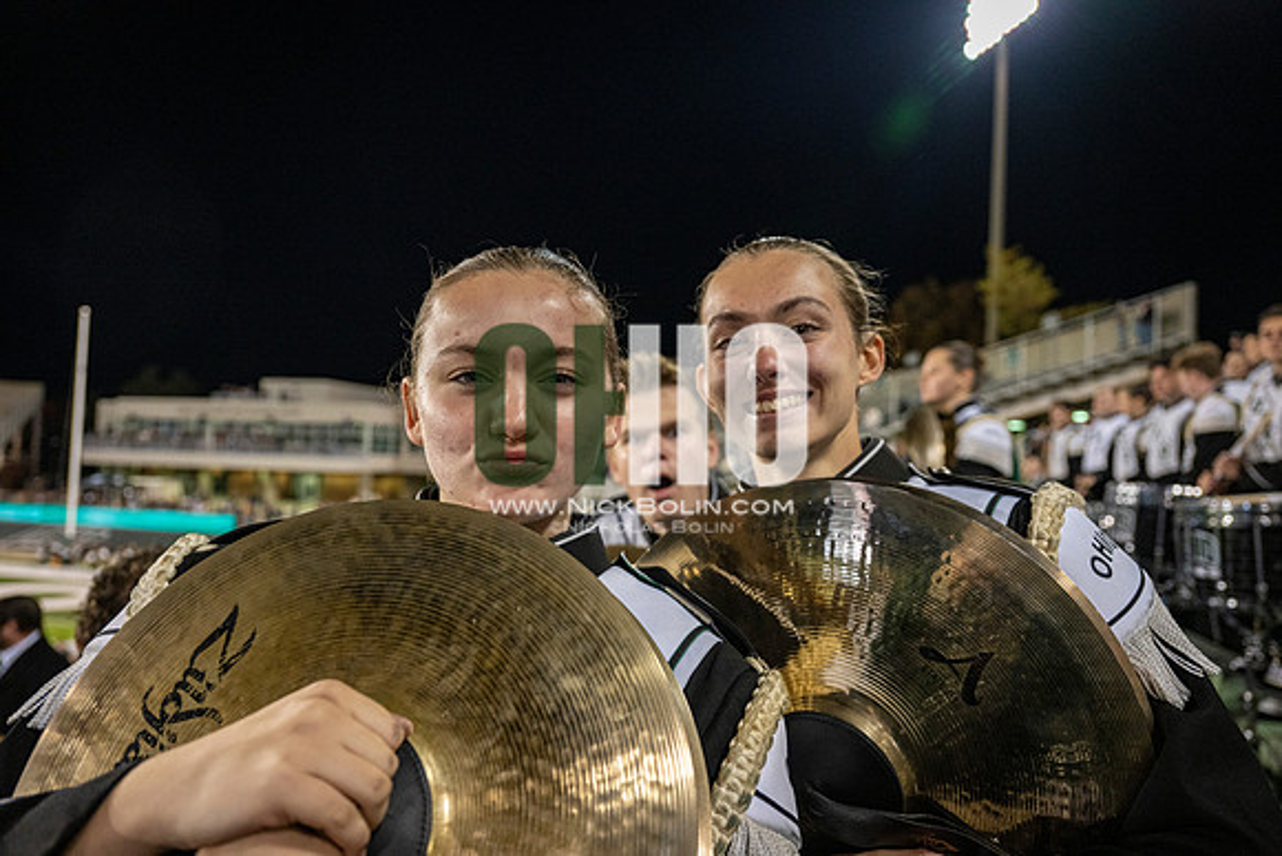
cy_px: 428
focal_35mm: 24
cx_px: 641
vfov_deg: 53.2
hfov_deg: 73.7
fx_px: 855
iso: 2000
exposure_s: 1/500
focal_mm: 24
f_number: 3.2
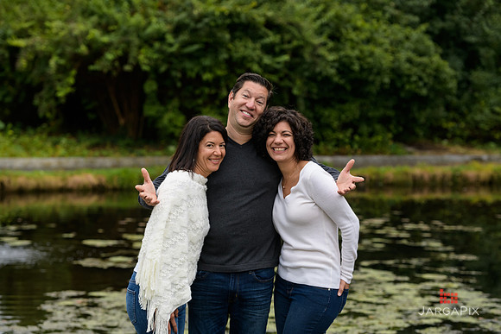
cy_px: 167
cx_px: 250
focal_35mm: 110
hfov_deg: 18.6
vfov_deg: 12.5
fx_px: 1531
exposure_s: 1/400
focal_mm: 110
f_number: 4
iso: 400
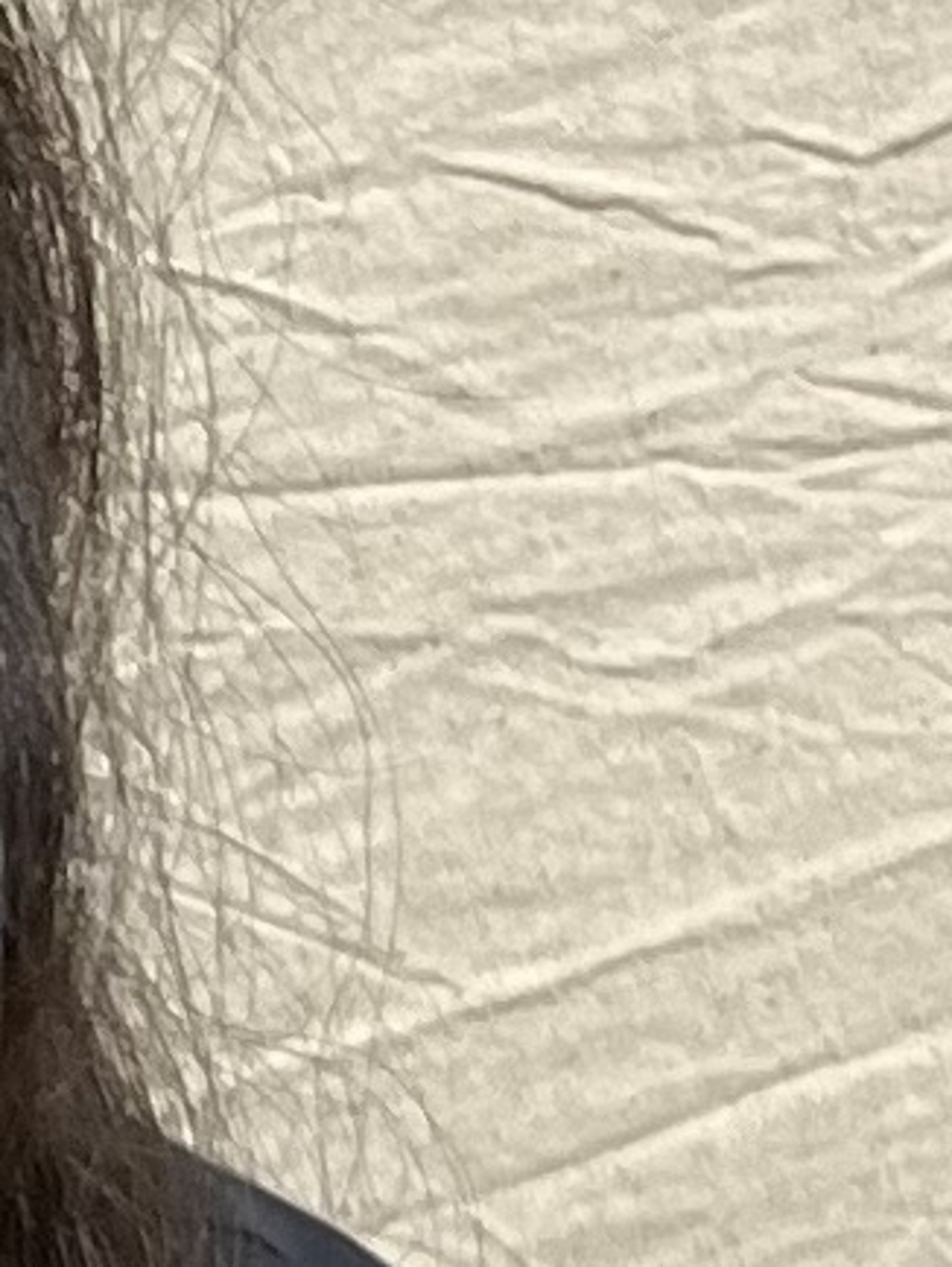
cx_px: -1729
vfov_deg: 12.7
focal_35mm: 152
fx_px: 5568
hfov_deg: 8.5
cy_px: -150
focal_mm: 5.7
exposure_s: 1/100
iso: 125
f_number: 1.5
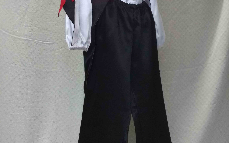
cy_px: 51
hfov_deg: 46.2
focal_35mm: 43
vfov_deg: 29.7
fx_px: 268
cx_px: 115
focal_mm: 4.12
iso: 671
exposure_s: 1/17
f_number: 2
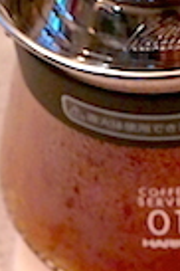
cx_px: 180
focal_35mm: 202
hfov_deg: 6.8
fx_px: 1519
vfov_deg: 9.8
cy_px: -158
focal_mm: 30
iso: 3200
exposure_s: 1/25
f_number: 4.5
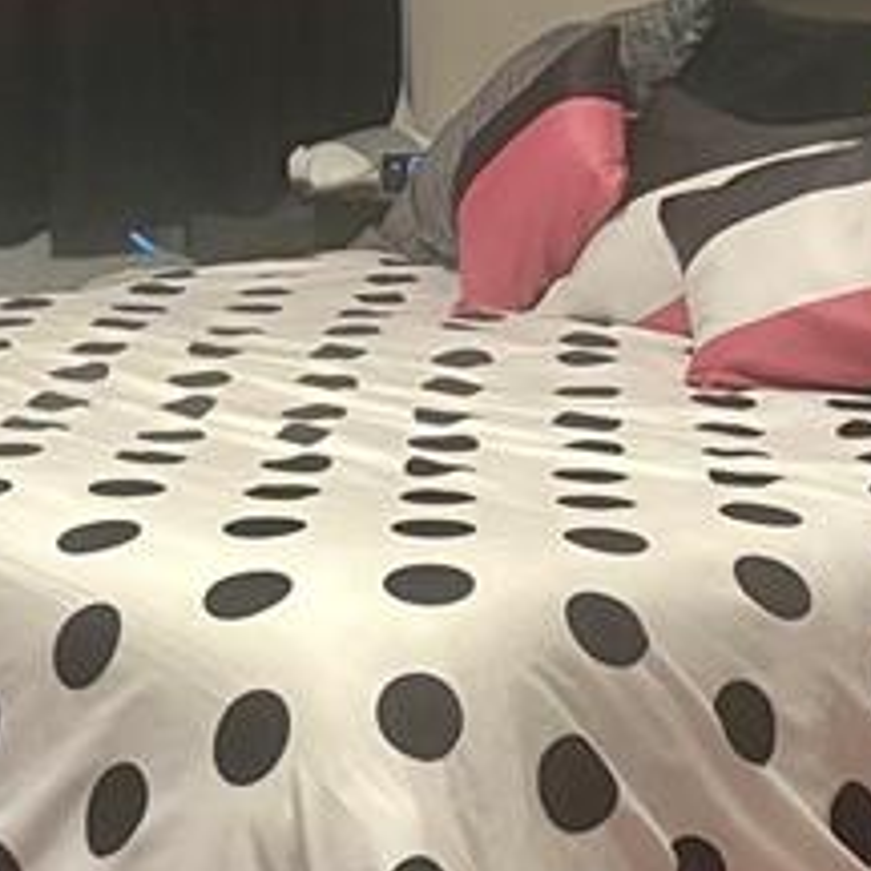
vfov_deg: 15.9
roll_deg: +0.3
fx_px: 3103
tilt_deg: -9.5
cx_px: 218
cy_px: 300
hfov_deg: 15.9
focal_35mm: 109
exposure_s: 1/30
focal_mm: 5.96
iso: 640
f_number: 1.6
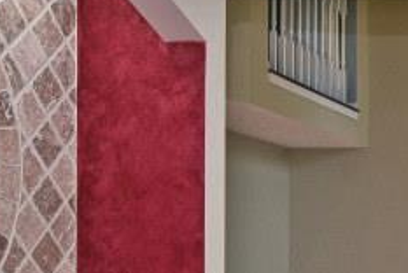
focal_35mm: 90
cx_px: 704
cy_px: 292
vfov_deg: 14.9
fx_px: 1021
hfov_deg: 18.4
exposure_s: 1/80
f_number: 4.5
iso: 200
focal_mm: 14
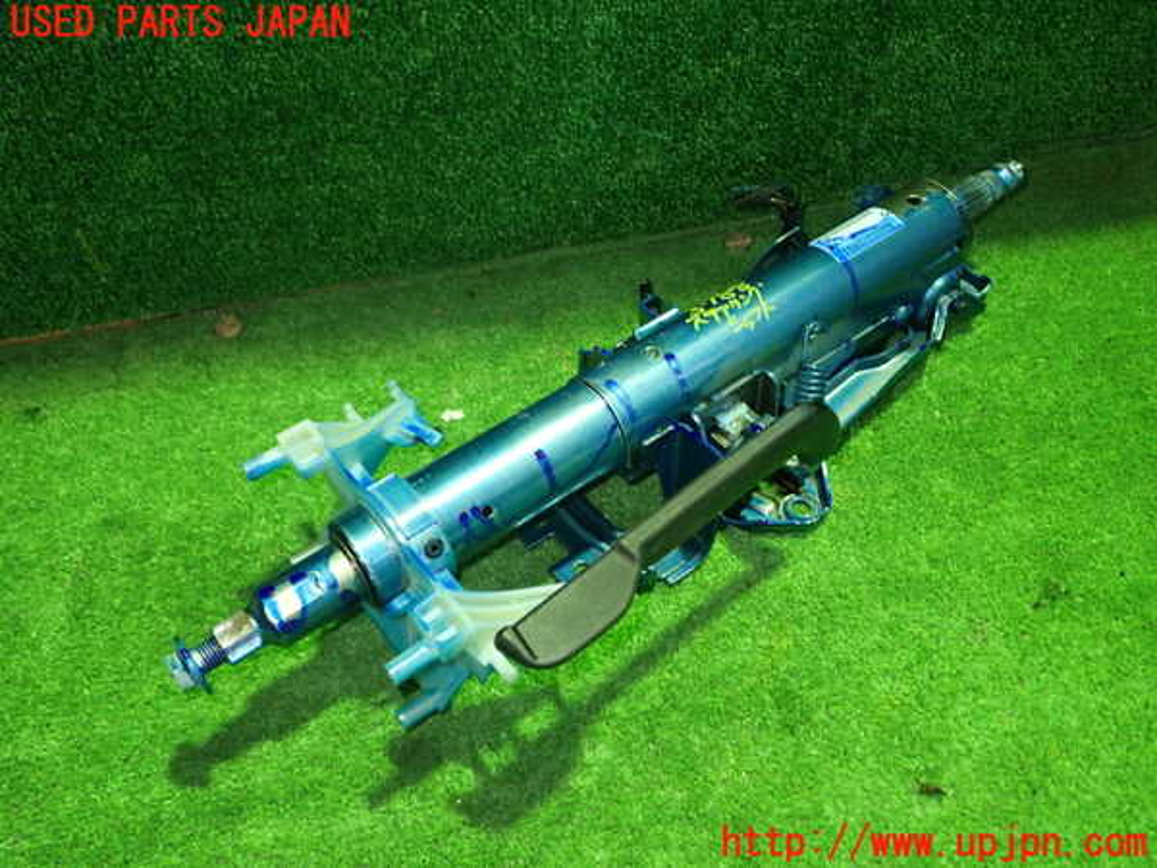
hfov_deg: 60.0
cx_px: 578
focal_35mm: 30
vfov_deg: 46.8
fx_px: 1003
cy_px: 434
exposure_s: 1/25
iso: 800
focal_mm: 5.4
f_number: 2.3
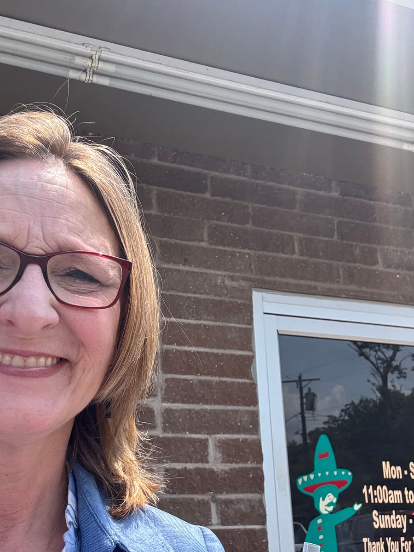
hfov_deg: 35.8
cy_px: 345
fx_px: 638
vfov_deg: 46.4
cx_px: 164
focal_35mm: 40
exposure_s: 1/505
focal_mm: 2.69
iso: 25
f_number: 1.9
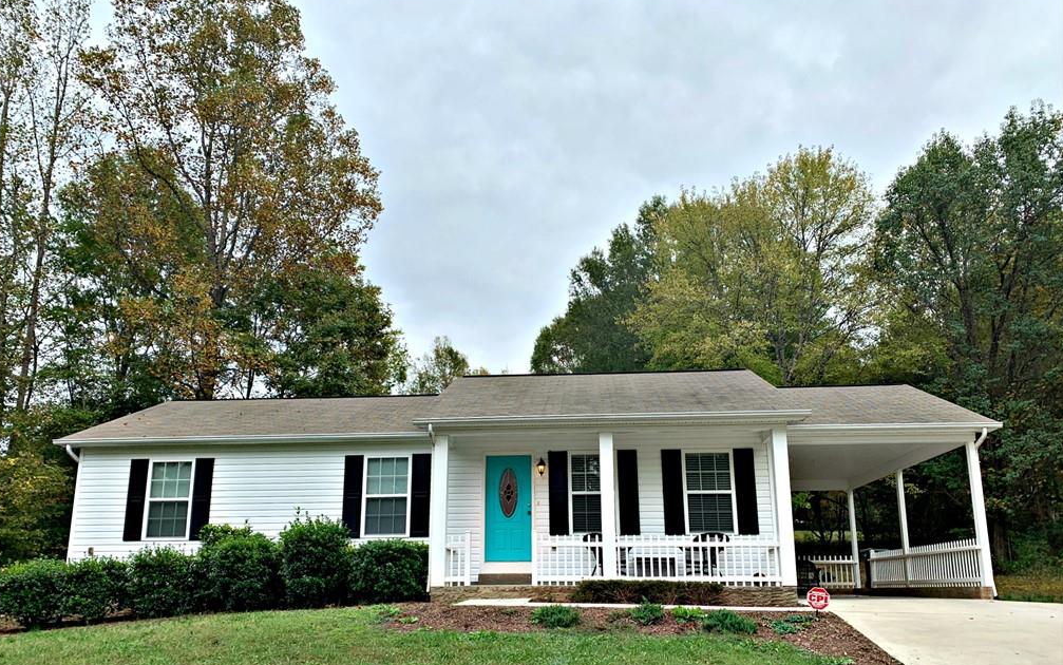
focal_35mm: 28
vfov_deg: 44.4
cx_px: 525
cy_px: 392
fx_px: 811
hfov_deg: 66.5
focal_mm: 4.25
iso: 25
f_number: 1.8
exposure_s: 1/1282
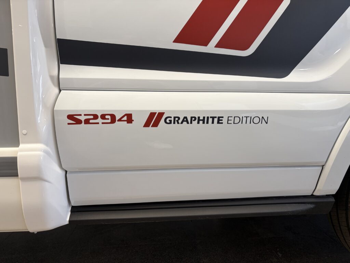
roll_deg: +0.9
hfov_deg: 67.3
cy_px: 132
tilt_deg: -6.6
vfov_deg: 53.1
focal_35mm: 26
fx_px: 263
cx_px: 175
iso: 125
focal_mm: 5.96
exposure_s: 1/50
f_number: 1.6
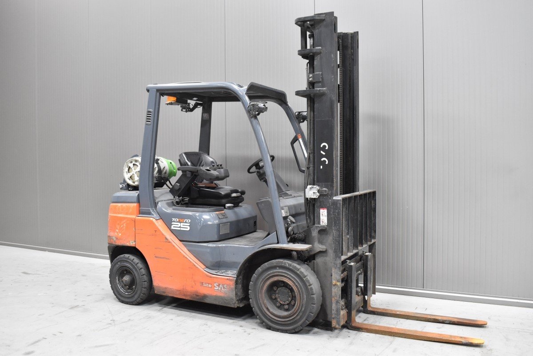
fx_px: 489
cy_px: 178
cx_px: 266
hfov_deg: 57.2
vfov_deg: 40.0
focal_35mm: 33
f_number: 5
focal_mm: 22
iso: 1600
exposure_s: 1/20
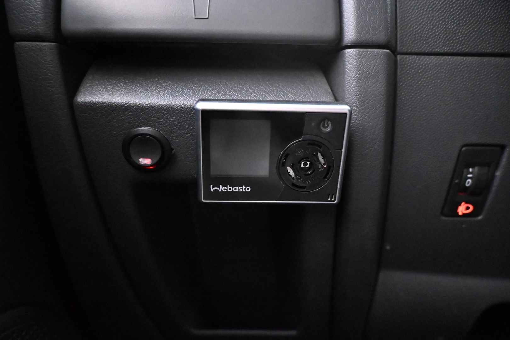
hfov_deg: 73.7
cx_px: 255
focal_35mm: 24
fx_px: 340
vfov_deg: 53.1
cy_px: 170
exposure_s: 1/20
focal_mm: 16
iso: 12800
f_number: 3.5
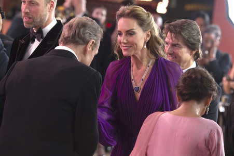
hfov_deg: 8.5
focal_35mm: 242
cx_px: 121
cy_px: 67
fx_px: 1572
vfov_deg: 5.7
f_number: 5.3
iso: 1600
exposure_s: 1/250
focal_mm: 185
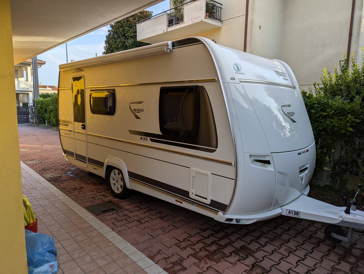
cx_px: 182
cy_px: 137
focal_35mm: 24
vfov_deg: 56.9
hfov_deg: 71.5
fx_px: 253
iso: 46
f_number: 1.85
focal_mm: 6.81
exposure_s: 1/615
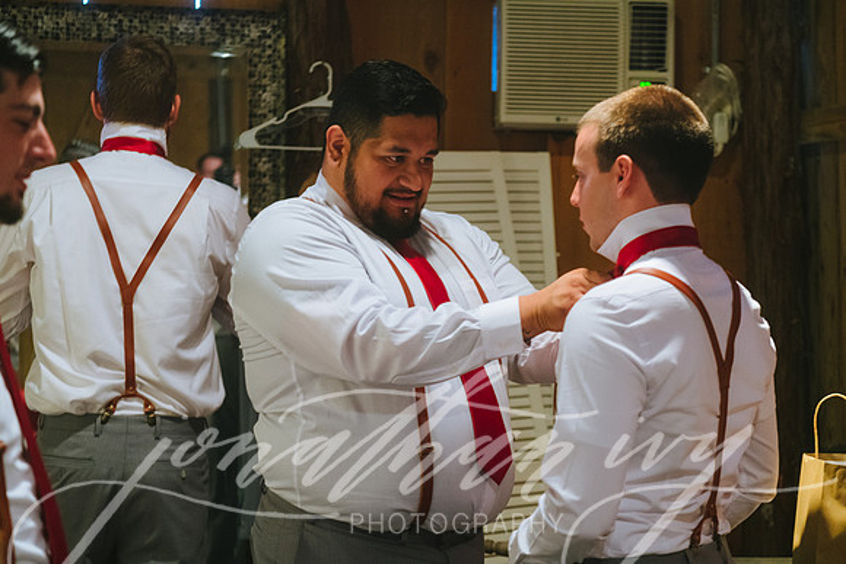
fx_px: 1645
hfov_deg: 28.8
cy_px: 282
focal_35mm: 70
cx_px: 423
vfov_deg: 19.5
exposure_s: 1/80
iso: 2000
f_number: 2.8
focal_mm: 70
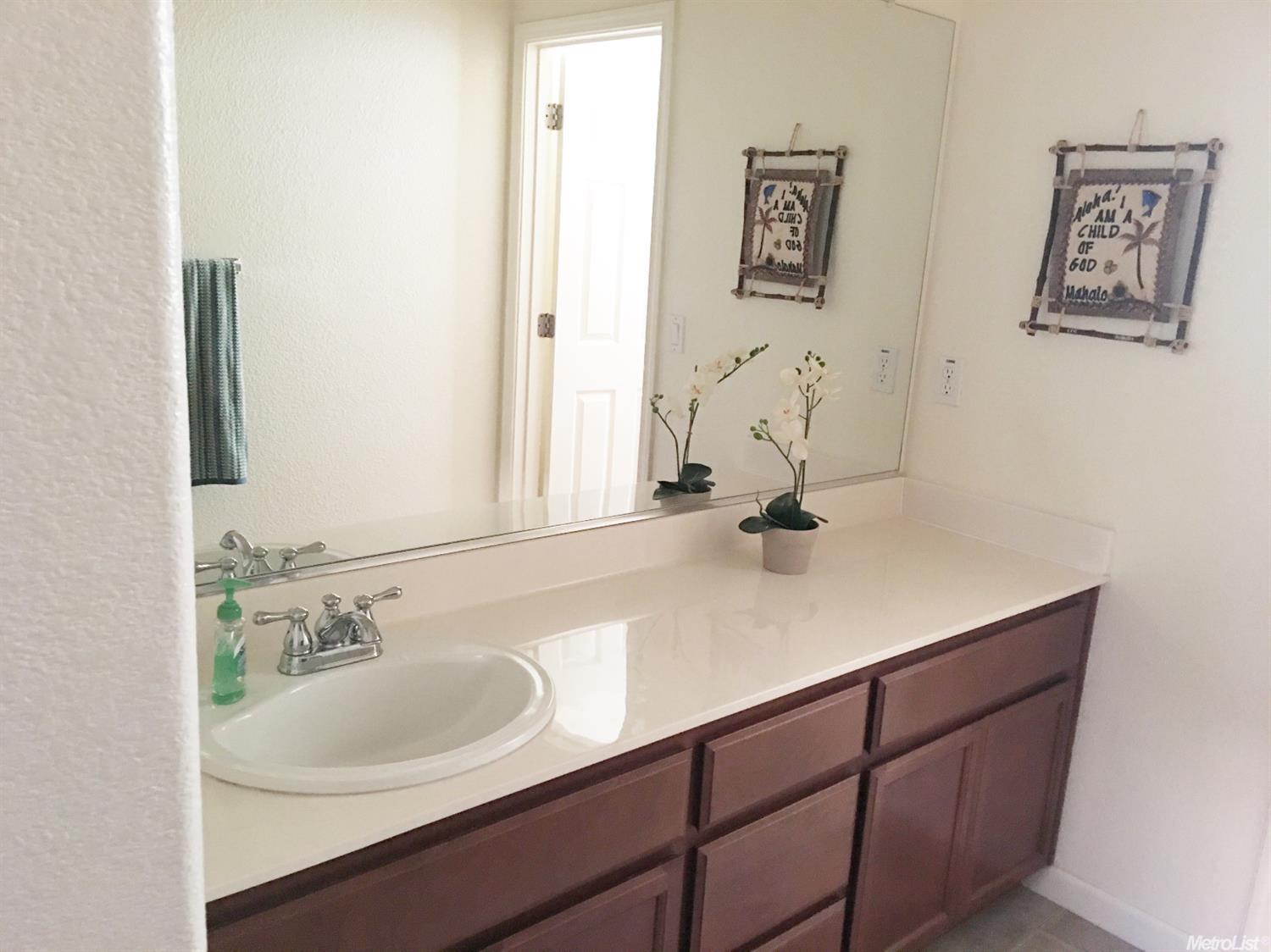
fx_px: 1064
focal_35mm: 29
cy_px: 476
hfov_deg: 61.7
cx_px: 636
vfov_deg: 48.2
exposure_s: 1/4
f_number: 2.2
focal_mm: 4.15
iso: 64
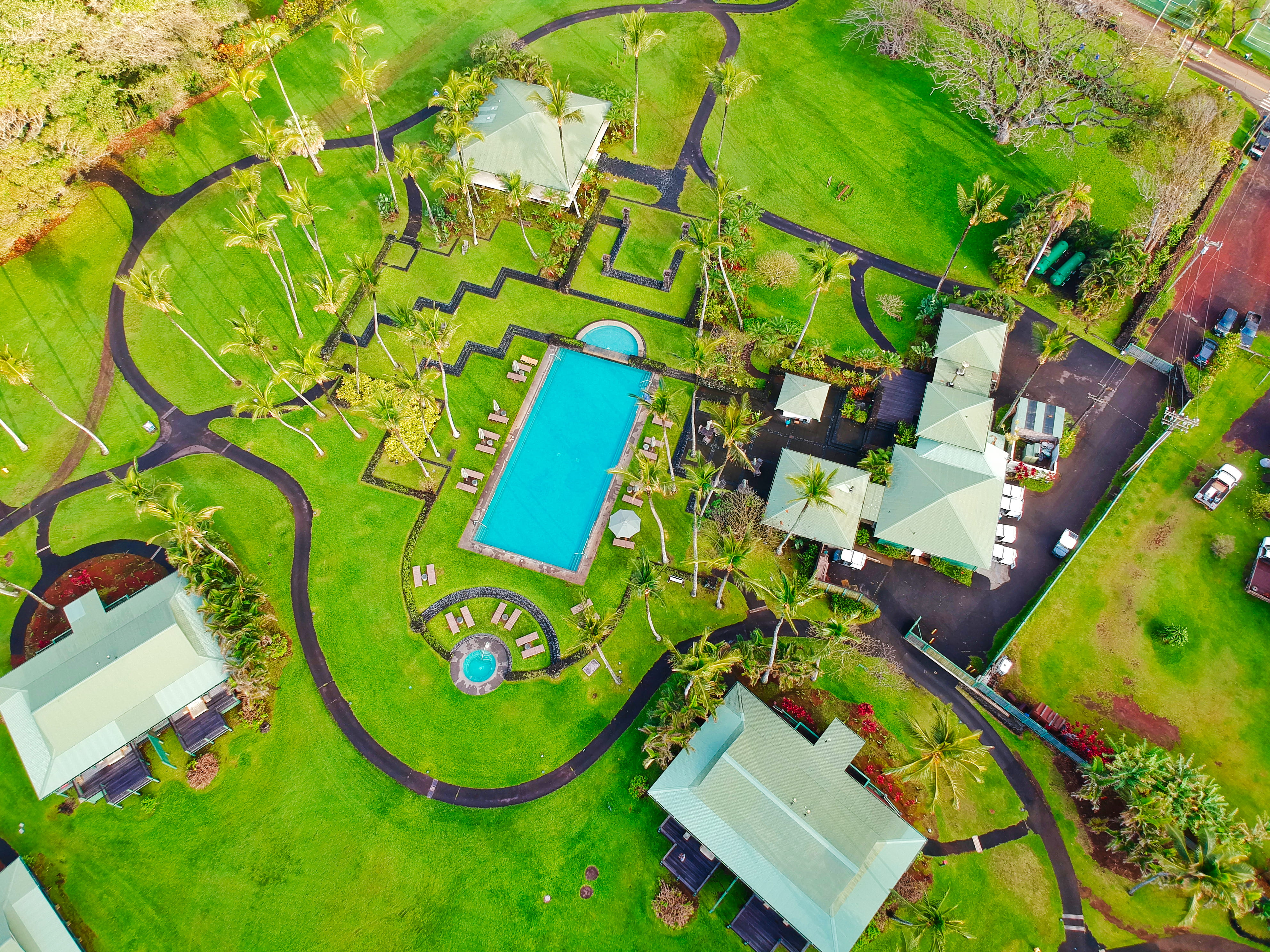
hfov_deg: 69.4
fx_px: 917
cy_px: 476
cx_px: 635
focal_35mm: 25
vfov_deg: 54.9
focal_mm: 4.49
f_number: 2.6
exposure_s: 1/160
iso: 100
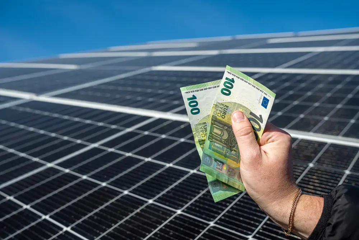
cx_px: 180
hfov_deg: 54.4
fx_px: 349
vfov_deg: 37.9
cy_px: 120
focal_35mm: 35
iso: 125
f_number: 5.6
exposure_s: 1/1250
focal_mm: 35
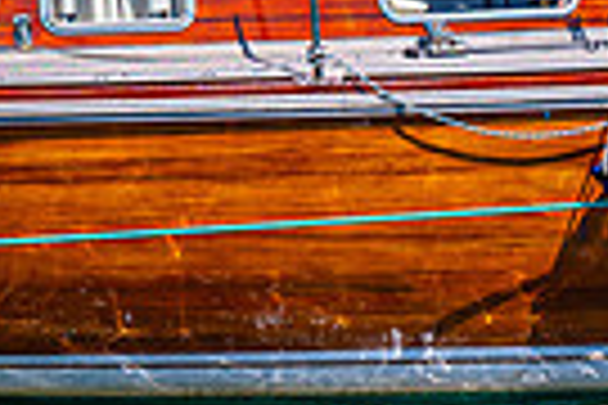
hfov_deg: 9.0
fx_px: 3783
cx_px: -270
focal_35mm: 224
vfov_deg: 6.0
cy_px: -457
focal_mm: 35
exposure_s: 1/1000
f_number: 4.5
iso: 100
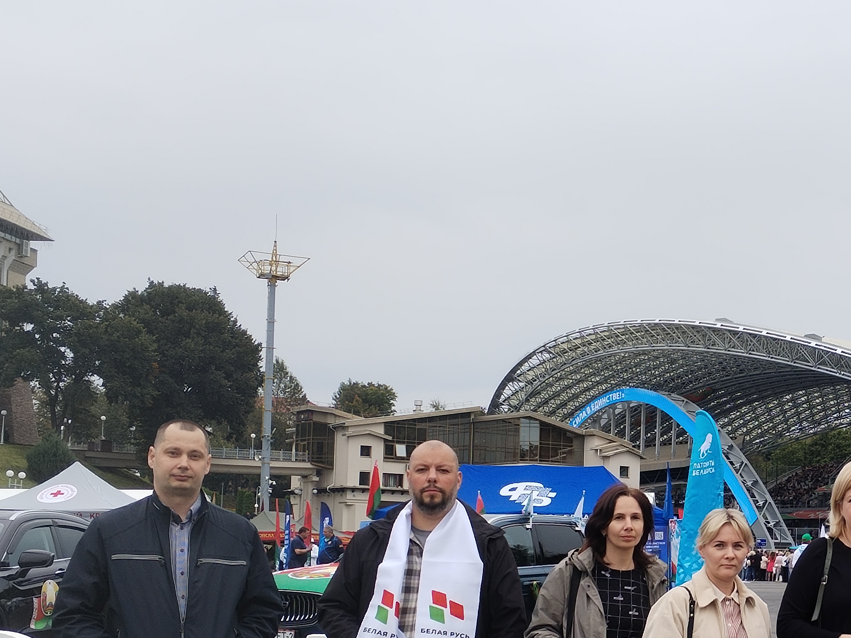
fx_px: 1647
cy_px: 472
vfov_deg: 21.8
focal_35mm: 67
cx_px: 853
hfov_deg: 27.3
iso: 100
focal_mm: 4.75
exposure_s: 1/528
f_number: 1.8
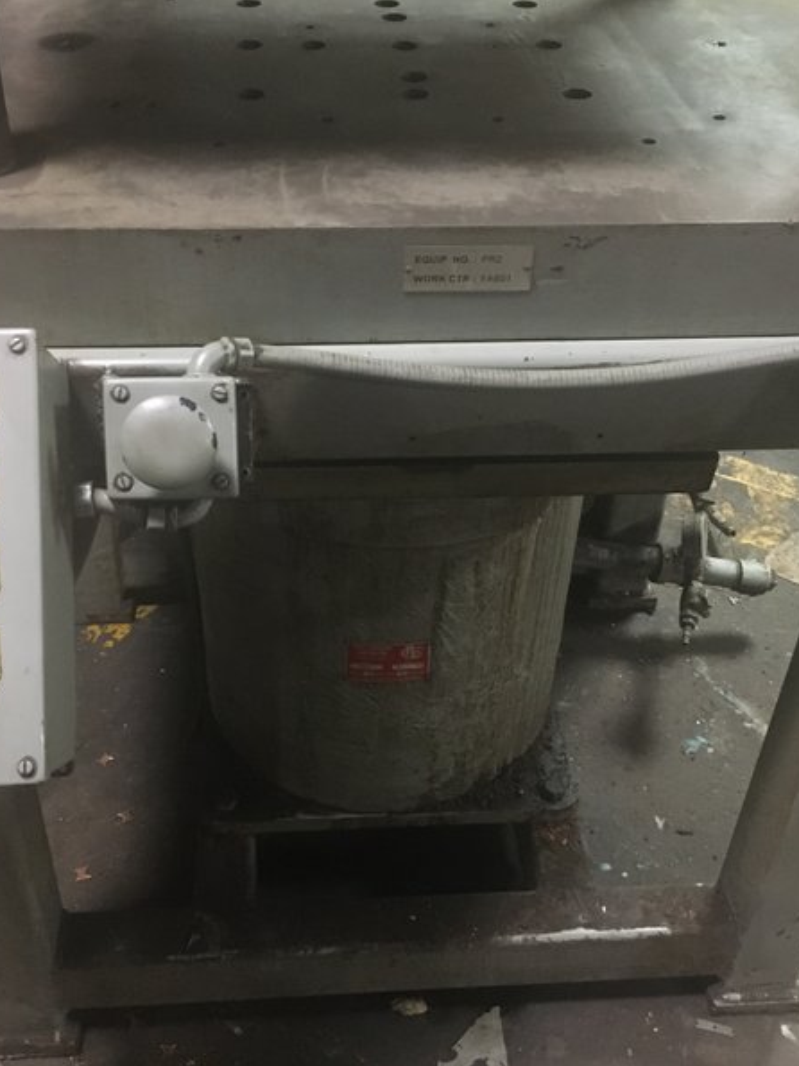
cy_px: 530
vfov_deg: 47.9
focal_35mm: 39
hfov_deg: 36.8
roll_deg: -2.3
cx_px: 378
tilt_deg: -38.1
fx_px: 1201
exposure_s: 1/15
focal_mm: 4.15
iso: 320
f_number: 2.2
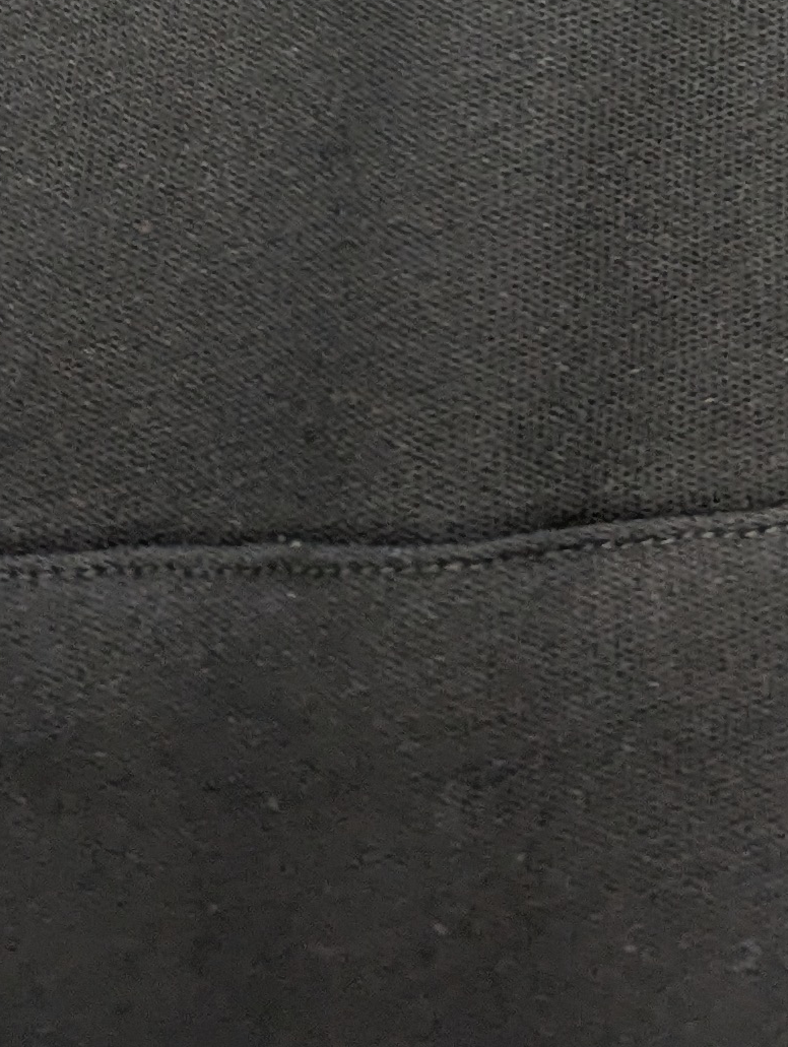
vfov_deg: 16.4
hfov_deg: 15.4
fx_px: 2877
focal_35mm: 95
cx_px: 761
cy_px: -966
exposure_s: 1/120
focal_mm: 6.81
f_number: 1.85
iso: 354
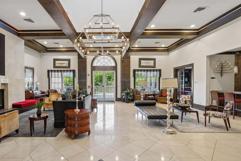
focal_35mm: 19
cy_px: 85
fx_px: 127
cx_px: 104
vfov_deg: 64.5
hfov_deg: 86.4
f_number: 8
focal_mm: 16
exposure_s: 1/30
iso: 400
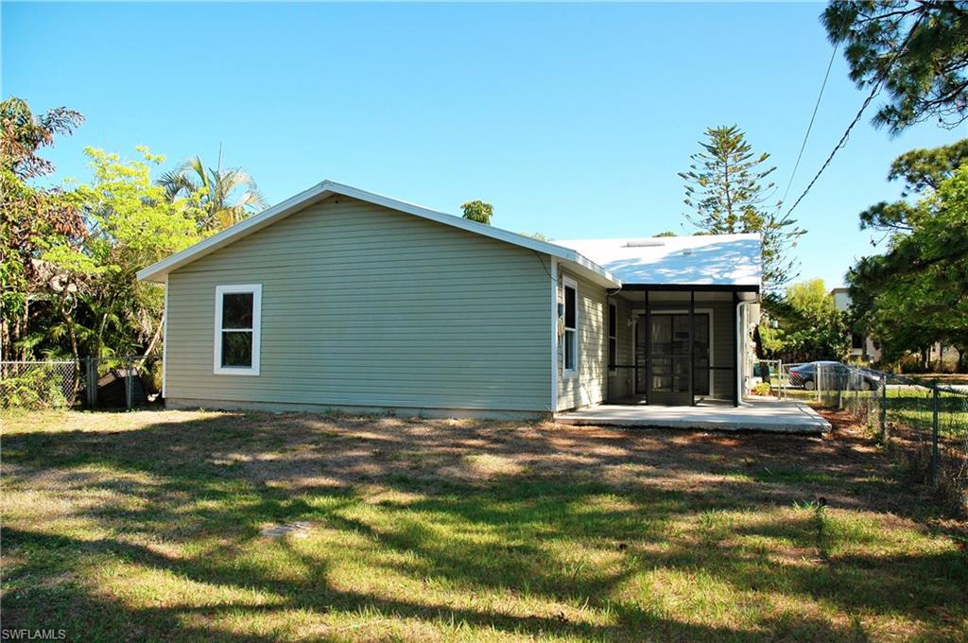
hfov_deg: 67.4
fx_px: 725
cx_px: 484
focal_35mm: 27
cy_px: 322
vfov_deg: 47.8
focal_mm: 18
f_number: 5
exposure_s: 1/500
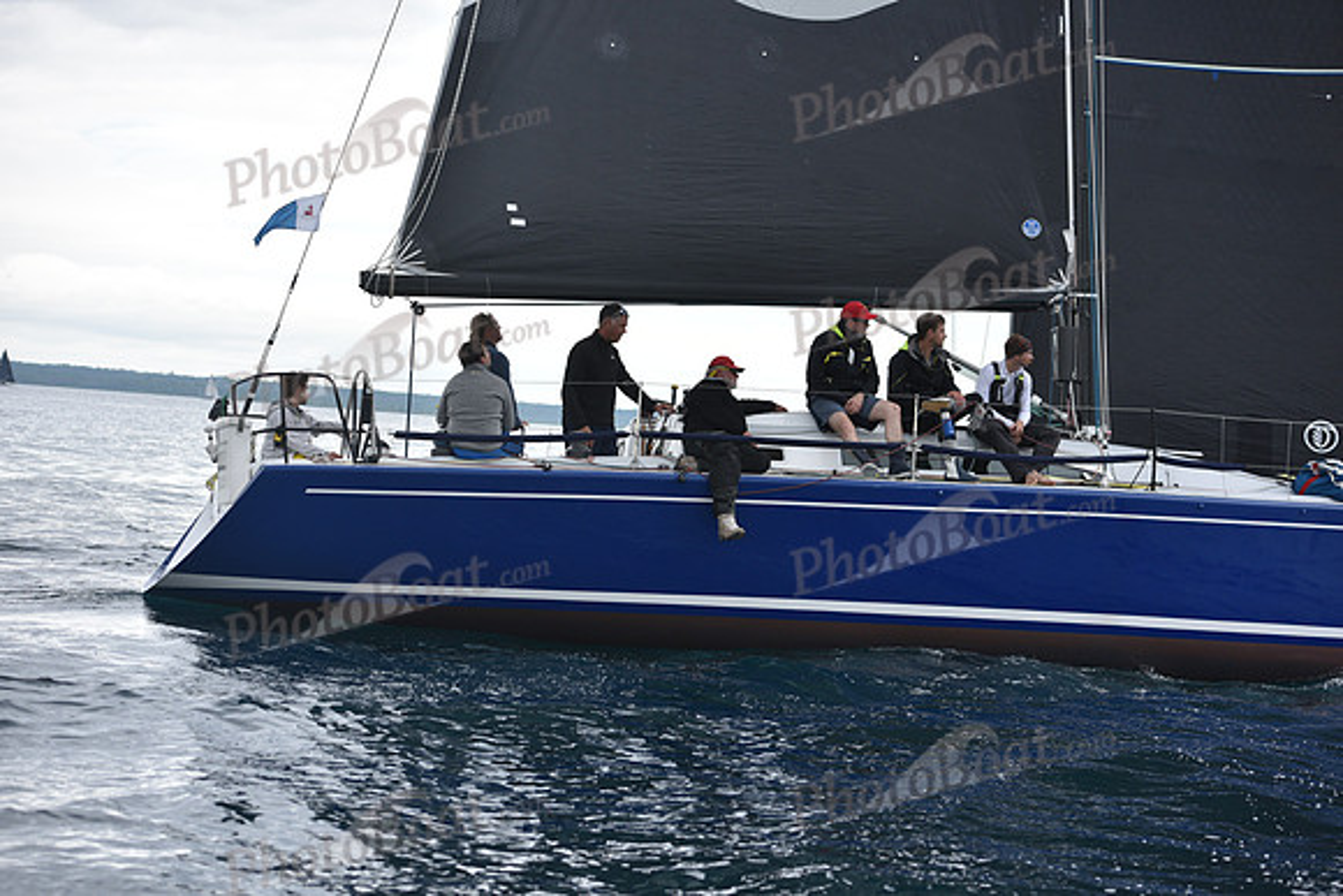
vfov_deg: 19.5
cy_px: 448
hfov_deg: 28.8
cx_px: 672
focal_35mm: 70
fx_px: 2612
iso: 250
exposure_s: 1/800
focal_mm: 70
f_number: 4
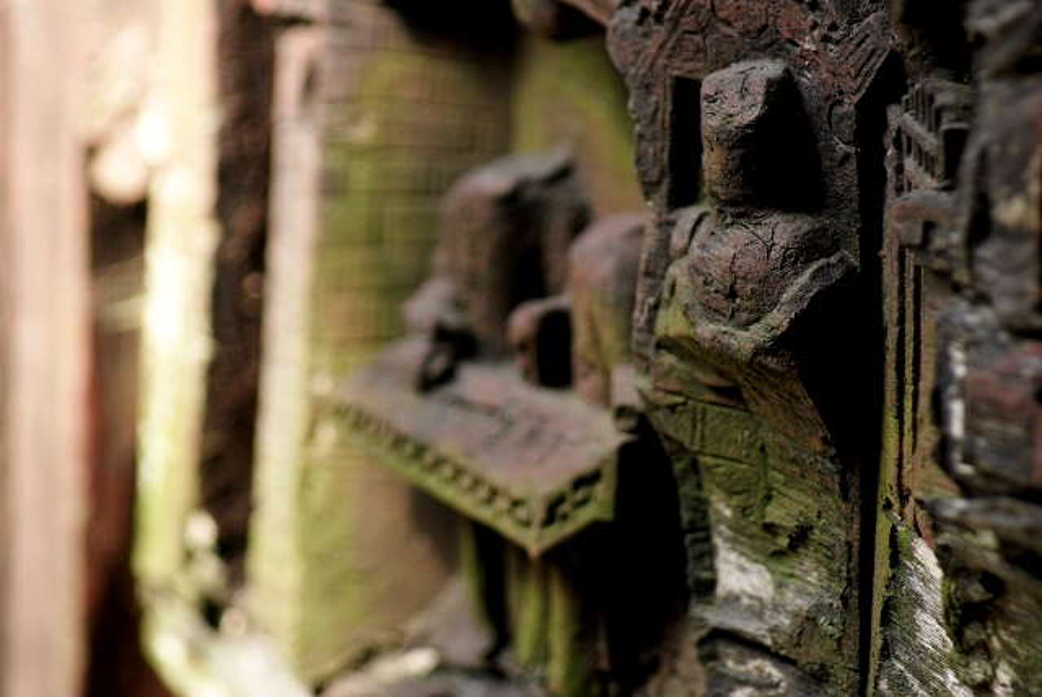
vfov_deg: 4.6
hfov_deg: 6.9
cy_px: 348
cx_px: 521
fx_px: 8691
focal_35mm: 300
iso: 400
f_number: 5.6
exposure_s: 1/200
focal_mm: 200
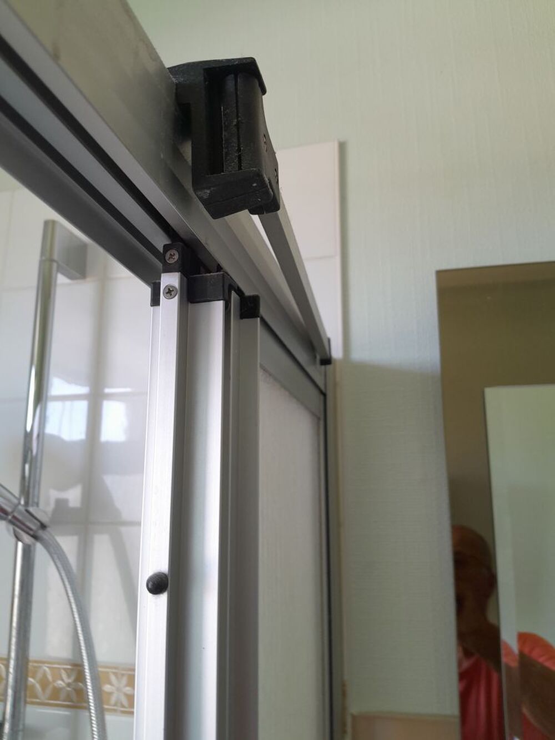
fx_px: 556
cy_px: 370
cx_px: 278
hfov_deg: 53.1
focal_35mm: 26
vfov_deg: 67.3
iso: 80
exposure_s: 1/50
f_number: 1.8
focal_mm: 3.98
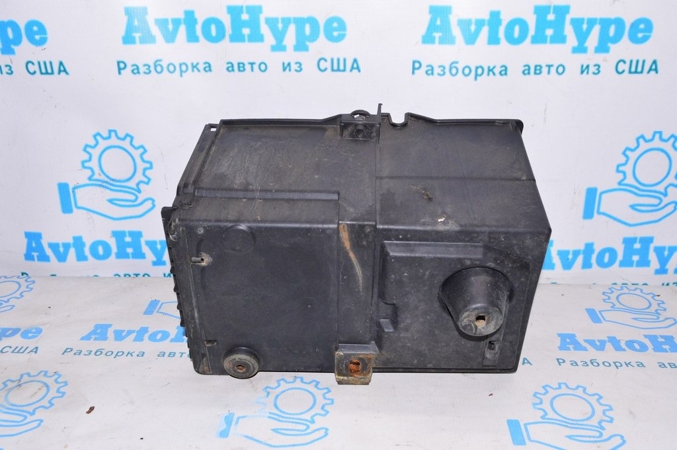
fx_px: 676
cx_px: 338
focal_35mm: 36
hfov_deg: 53.2
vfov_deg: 36.8
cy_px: 225
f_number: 8
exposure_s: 1/200
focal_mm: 24
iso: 1600
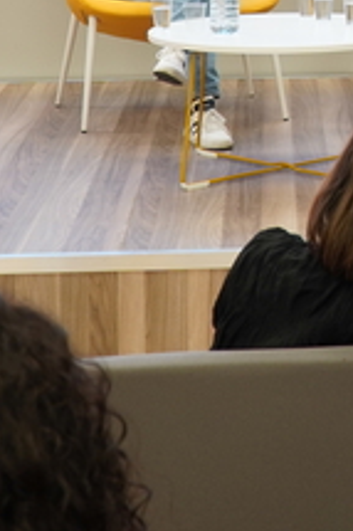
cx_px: 437
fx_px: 1812
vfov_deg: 16.0
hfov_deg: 10.9
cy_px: -122
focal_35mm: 123
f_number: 4
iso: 400
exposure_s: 1/50
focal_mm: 22
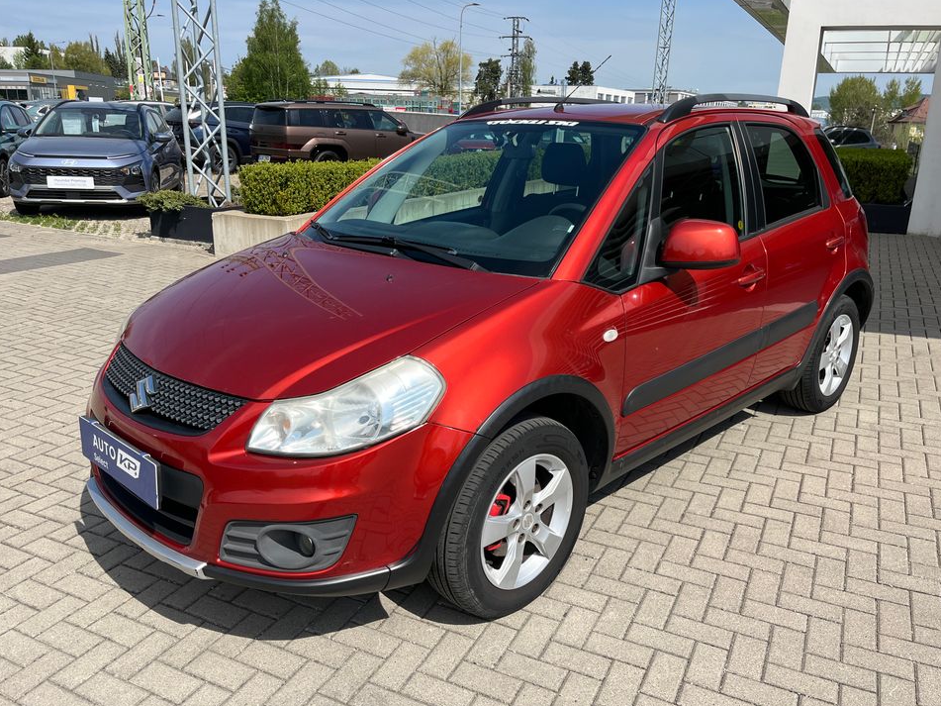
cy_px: 370
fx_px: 761
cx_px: 485
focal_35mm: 28
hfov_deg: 63.4
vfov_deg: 49.7
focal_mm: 5.1
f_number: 1.6
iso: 50
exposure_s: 1/3413
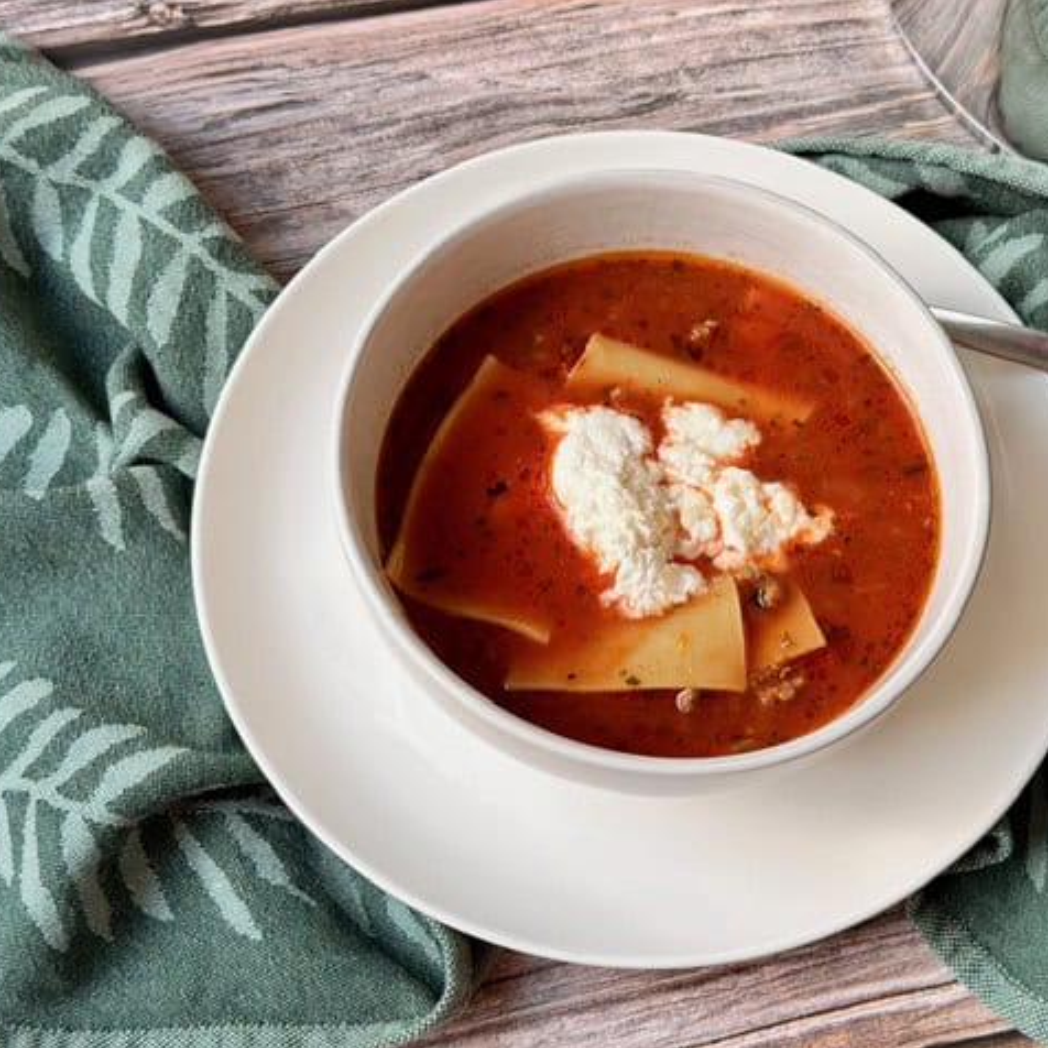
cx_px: 674
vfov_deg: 30.0
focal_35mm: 57
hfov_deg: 29.9
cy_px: 524
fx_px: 1952
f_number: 1.8
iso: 64
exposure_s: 1/121
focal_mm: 6.8
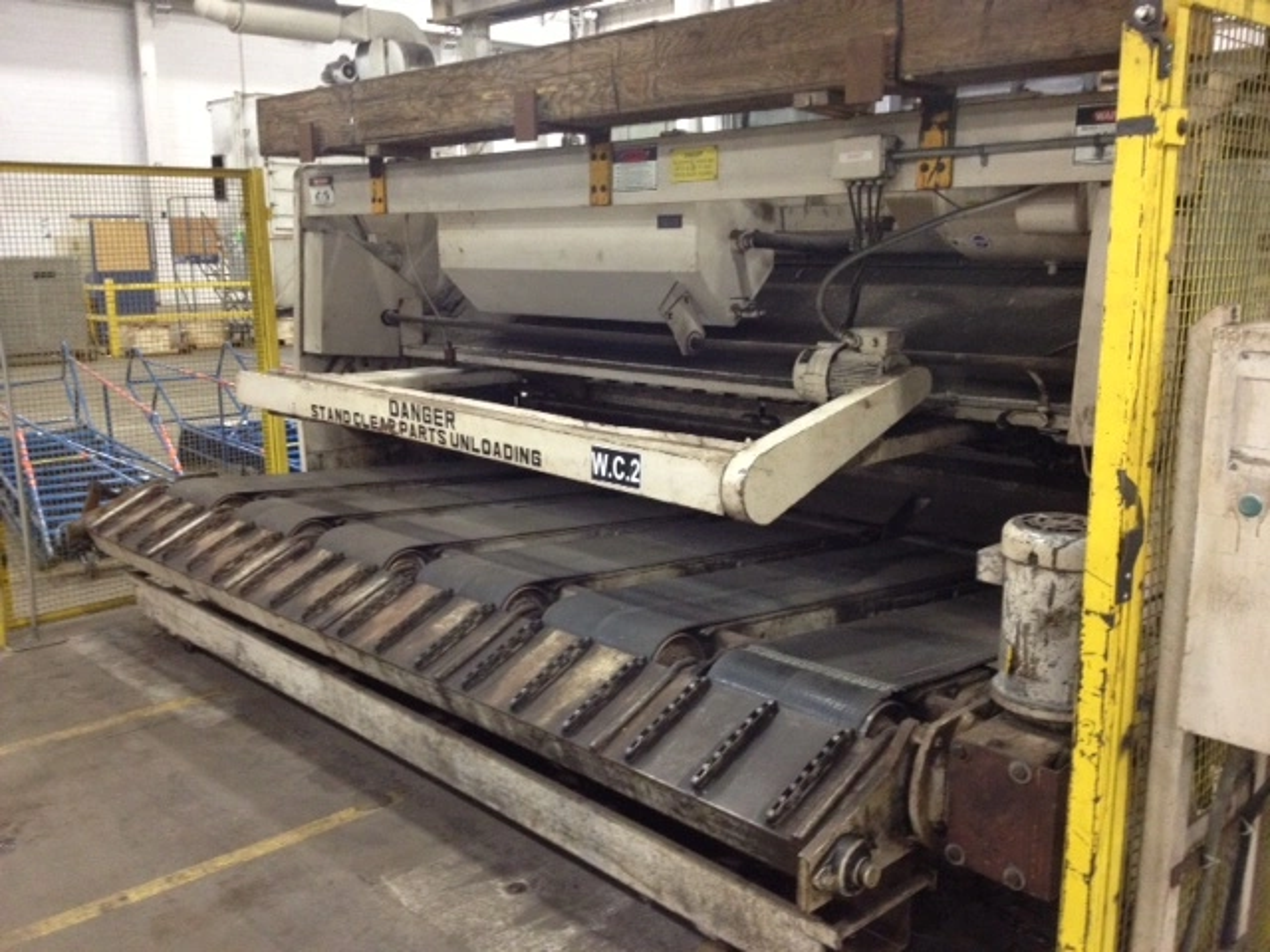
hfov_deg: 52.6
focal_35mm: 35
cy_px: 476
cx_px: 635
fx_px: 1284
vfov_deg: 40.7
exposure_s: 1/20
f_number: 2.4
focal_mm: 4.28
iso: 320
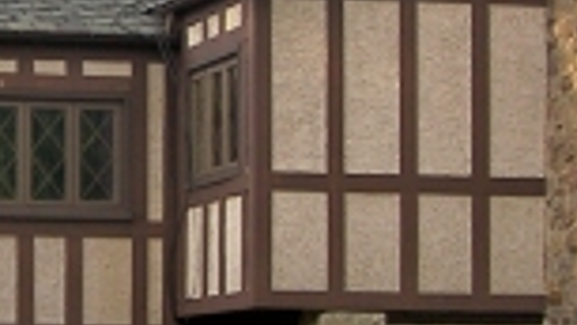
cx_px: -245
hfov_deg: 9.7
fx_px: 3319
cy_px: 204
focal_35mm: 217
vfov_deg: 5.6
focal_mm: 7.9
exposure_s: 1/250
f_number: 3.2
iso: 50
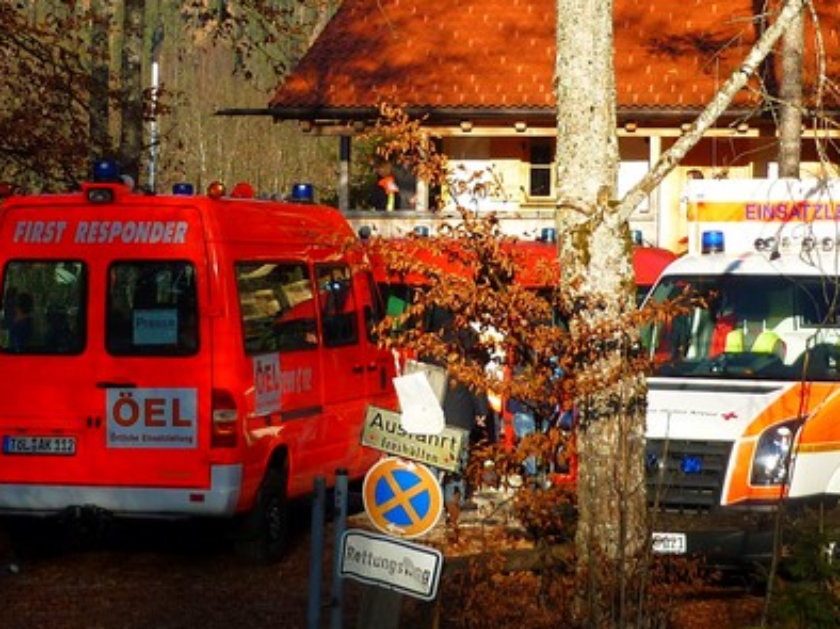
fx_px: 2522
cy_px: 166
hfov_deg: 18.9
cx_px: 539
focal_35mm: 104
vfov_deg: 14.2
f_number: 3.1
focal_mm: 7.4
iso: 80
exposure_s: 1/640
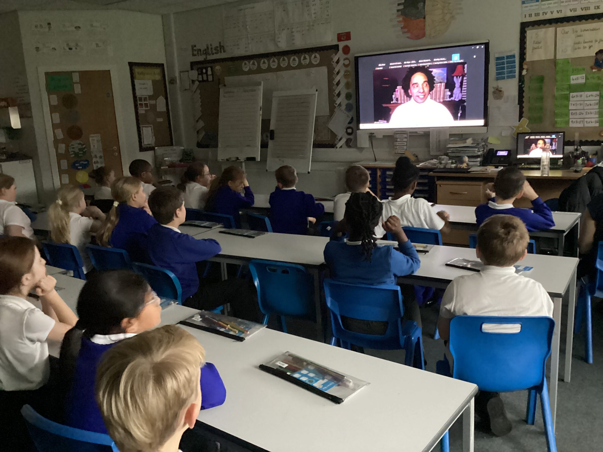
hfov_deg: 58.4
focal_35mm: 31
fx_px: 540
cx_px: 302
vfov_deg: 45.4
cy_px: 226
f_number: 2.4
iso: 800
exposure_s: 1/15
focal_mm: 3.3
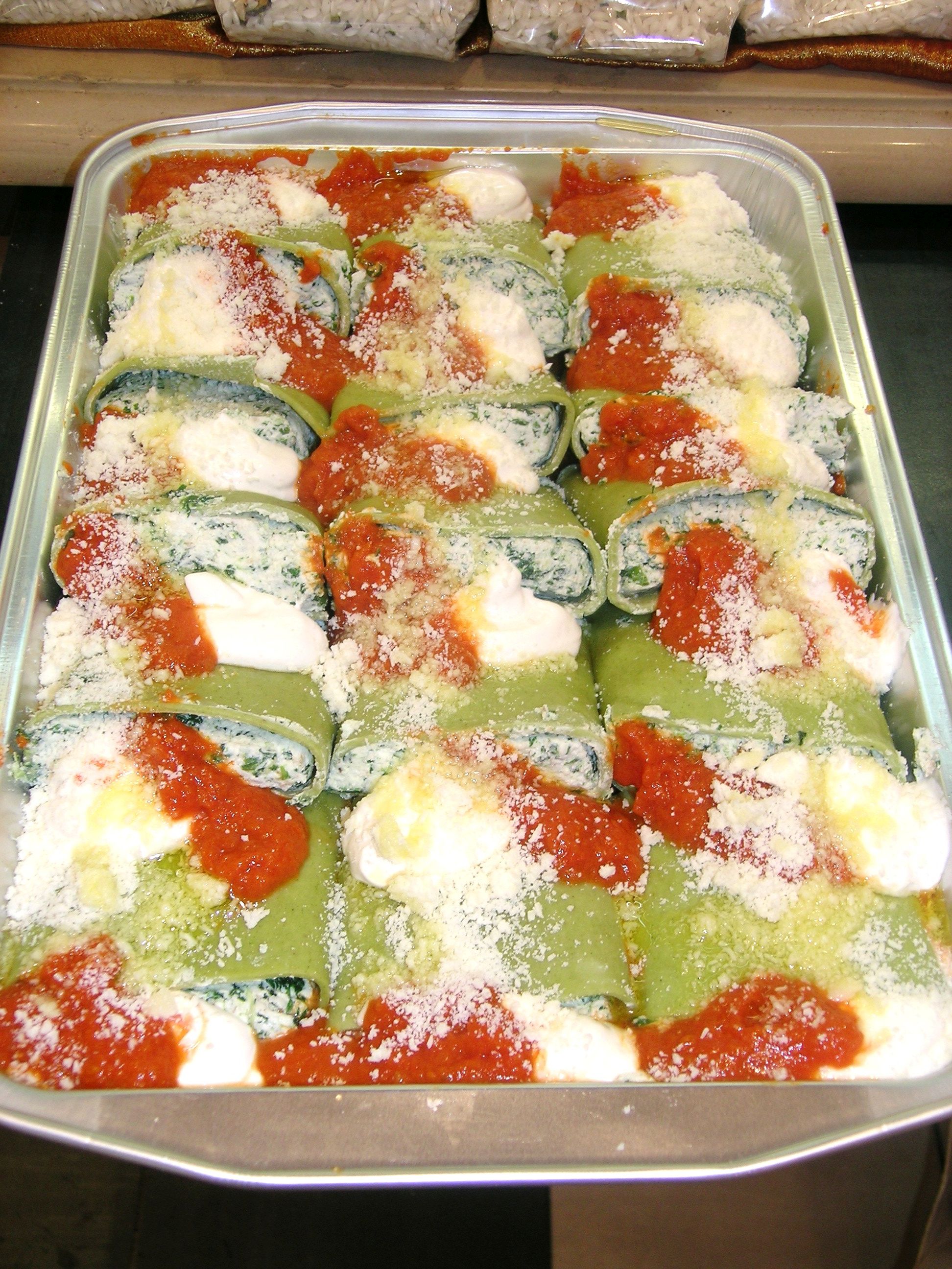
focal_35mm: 42
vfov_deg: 44.8
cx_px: 476
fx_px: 1540
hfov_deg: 34.3
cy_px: 634
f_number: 3.2
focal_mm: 8.7
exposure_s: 1/30
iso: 50
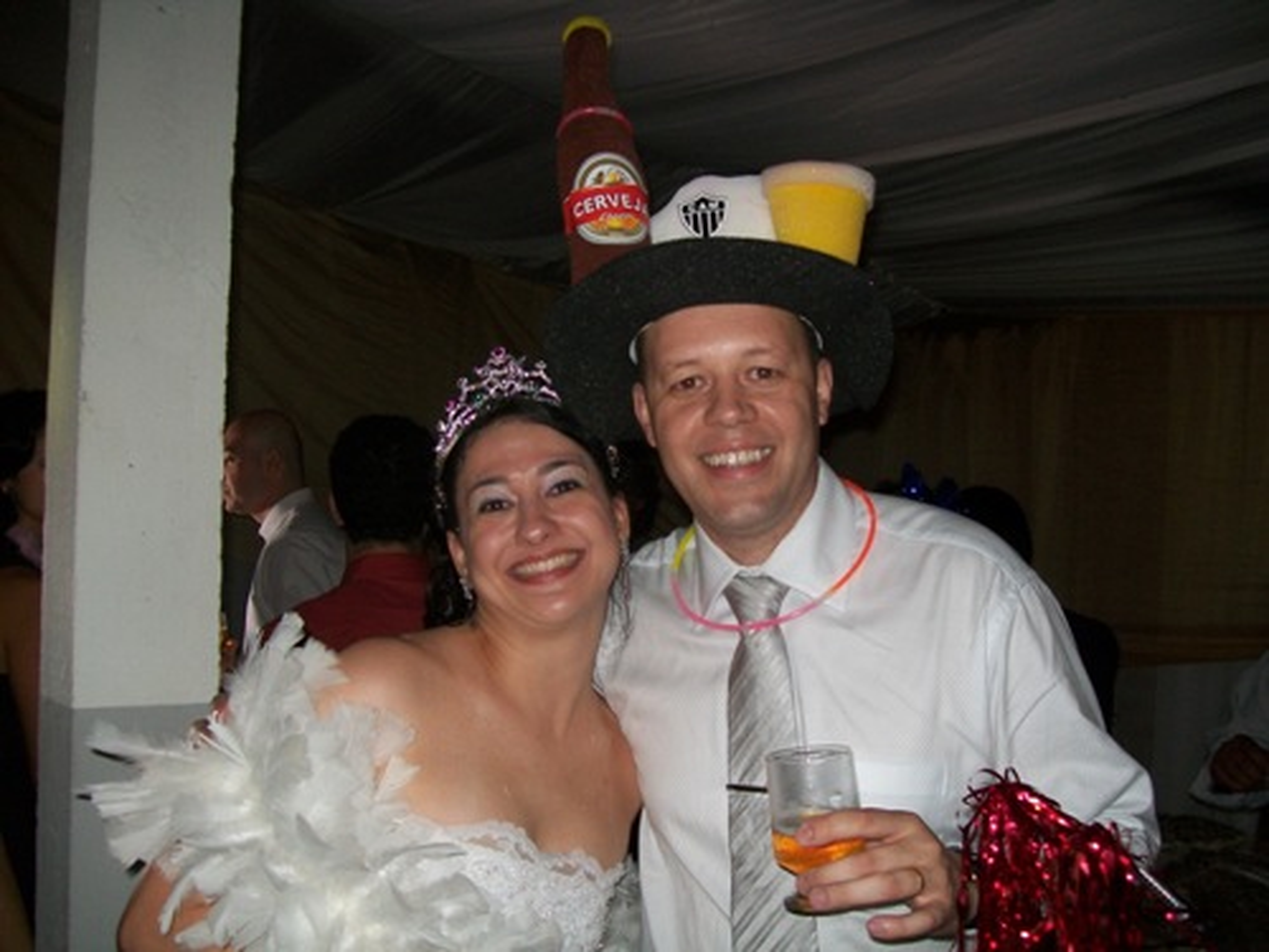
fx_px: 1320
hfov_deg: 51.4
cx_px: 634
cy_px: 476
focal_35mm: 36
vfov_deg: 39.7
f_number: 2.7
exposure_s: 1/30
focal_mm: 6
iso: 80
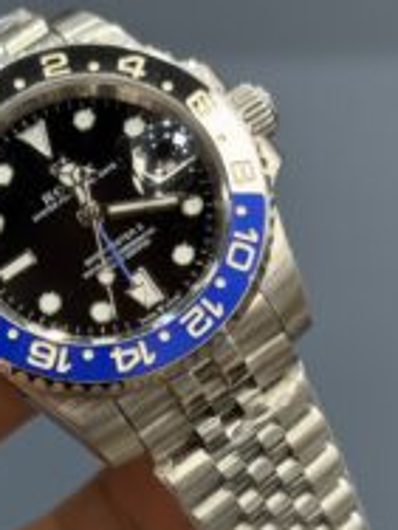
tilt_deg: -18.8
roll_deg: +1.9
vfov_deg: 19.2
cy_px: 381
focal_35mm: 102
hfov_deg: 14.5
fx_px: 1564
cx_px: 116
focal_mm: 6.76
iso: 200
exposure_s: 1/110
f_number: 1.78
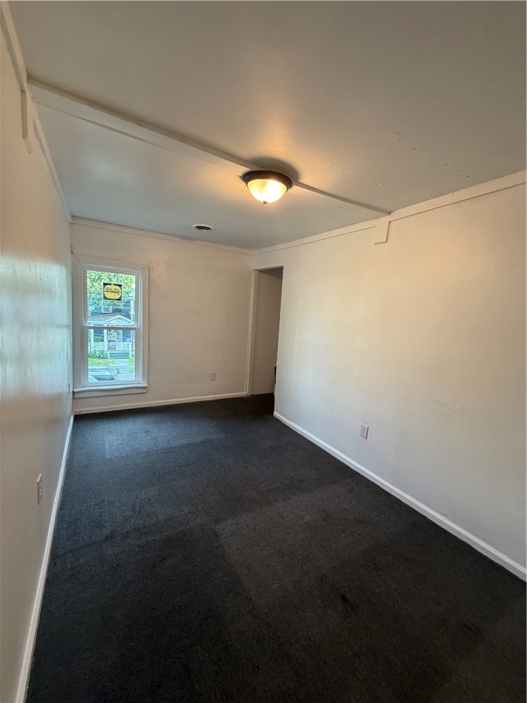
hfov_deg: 85.7
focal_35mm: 14
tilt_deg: -7.7
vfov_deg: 102.1
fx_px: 284
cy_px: 352
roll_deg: -4.8
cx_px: 264
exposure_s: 1/60
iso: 200
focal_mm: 2.22
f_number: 2.2
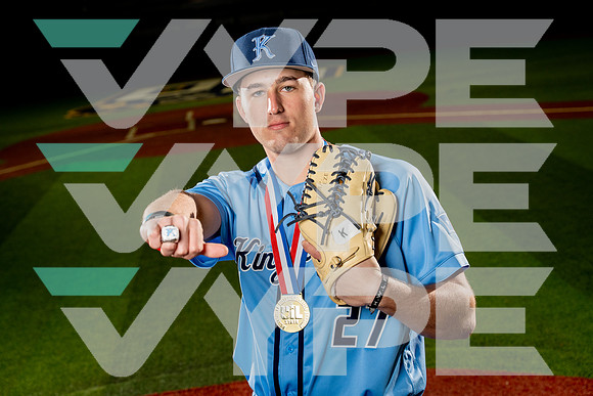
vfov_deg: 19.5
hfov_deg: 28.8
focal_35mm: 70
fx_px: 1153
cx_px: 296
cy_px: 198
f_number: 5.6
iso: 800
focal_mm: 70
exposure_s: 1/250
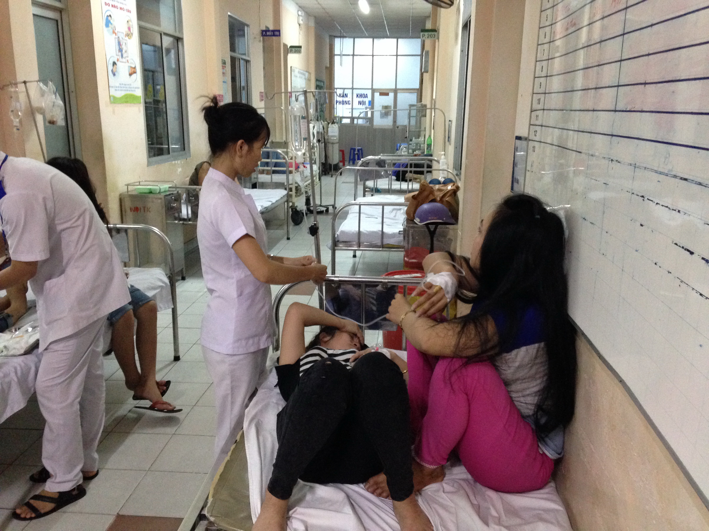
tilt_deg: -13.1
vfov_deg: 42.9
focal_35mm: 33
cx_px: 354
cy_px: 266
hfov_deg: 55.4
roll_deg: -0.7
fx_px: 676
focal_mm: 4.12
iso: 400
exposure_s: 1/15
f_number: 2.4
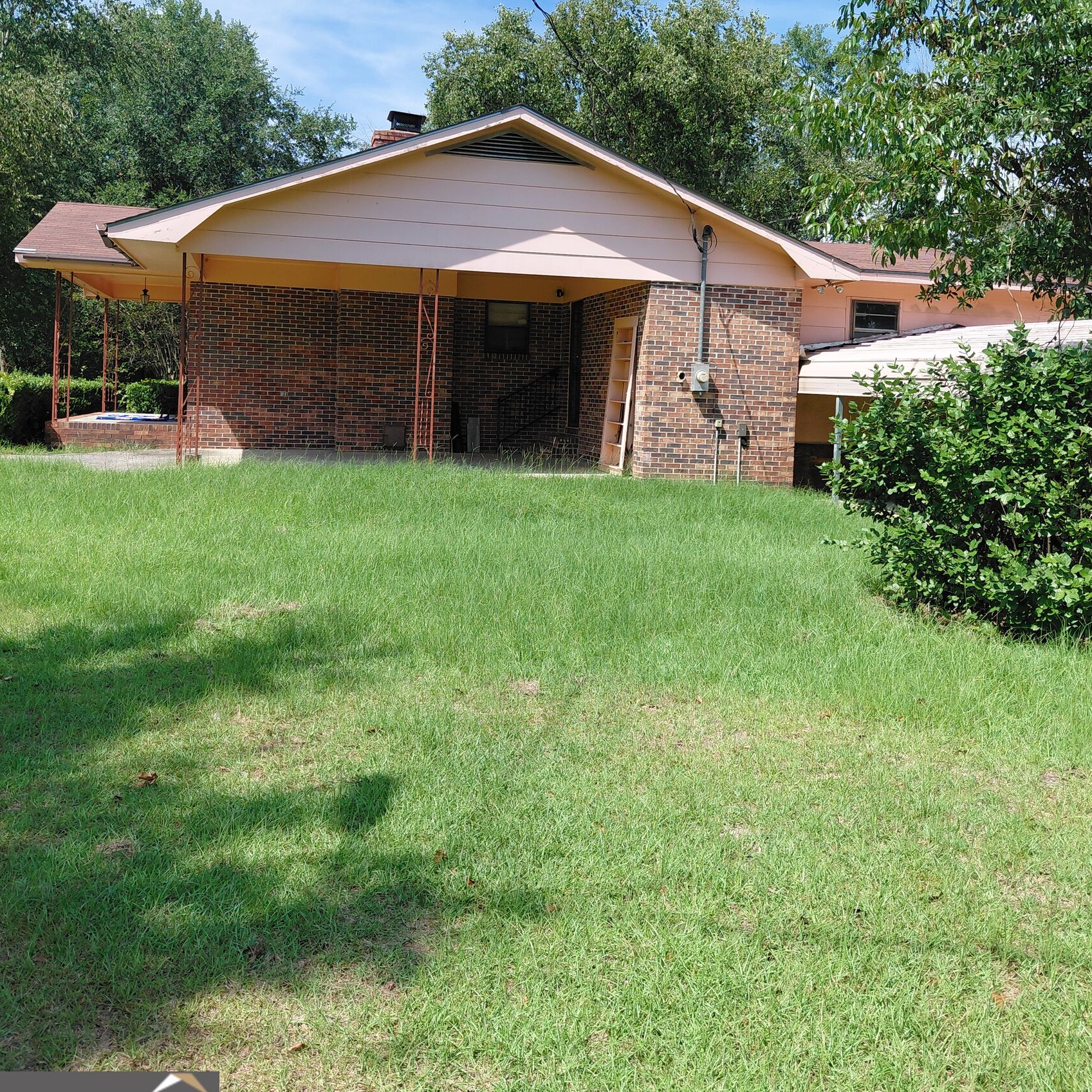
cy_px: 404
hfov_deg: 54.0
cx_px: 553
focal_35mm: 30
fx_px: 1071
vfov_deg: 53.4
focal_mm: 4.69
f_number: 1.8
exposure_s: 1/1418
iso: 50
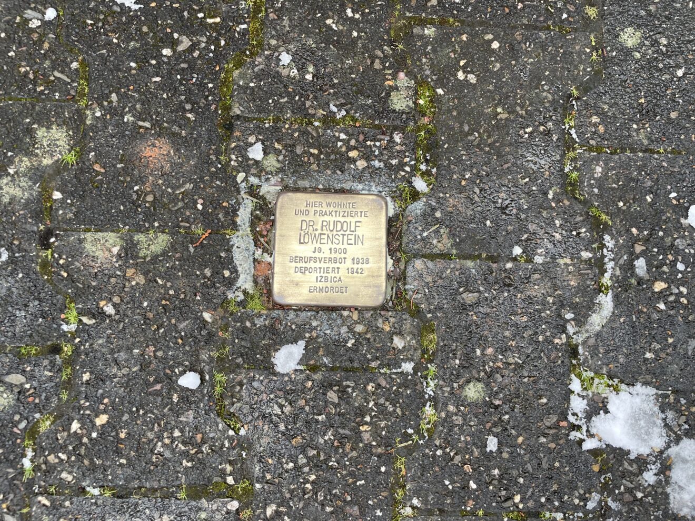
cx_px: 348
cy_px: 260
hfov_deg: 67.3
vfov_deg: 53.1
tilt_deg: -84.1
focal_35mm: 26
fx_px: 522
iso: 50
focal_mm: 4.2
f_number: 1.6
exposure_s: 1/121
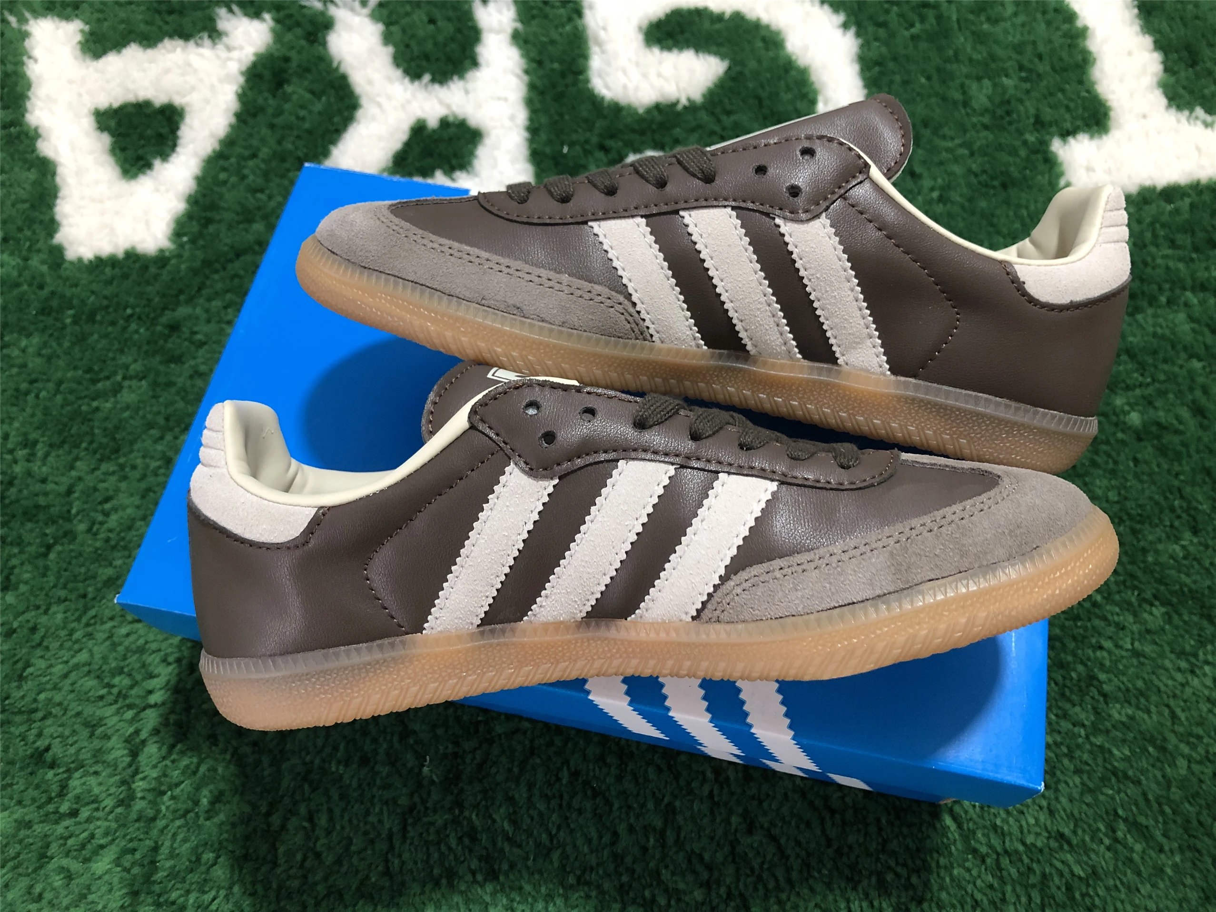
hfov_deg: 63.4
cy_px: 456
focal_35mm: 28
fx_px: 984
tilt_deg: -62.2
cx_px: 608
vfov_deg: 49.7
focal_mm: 4
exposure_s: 1/15
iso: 50
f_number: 1.8
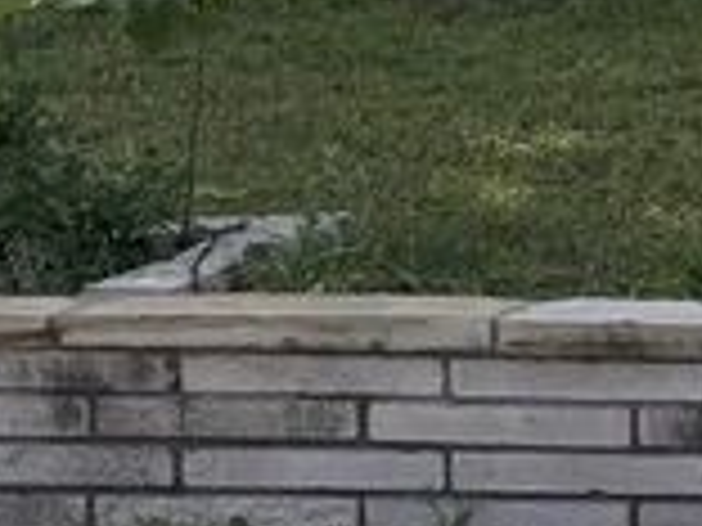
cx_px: 2264
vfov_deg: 9.2
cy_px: -238
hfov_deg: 9.3
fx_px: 3204
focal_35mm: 158
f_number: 1.78
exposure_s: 1/3597
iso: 80
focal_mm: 6.76
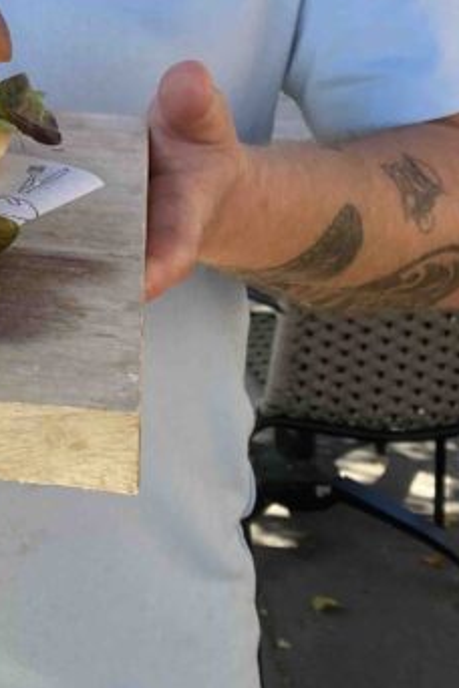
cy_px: -260
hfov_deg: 15.6
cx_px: -215
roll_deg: -1.0
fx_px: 1549
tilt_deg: -0.4
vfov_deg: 22.0
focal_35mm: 81
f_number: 1.8
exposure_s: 1/121
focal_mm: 4.25
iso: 40
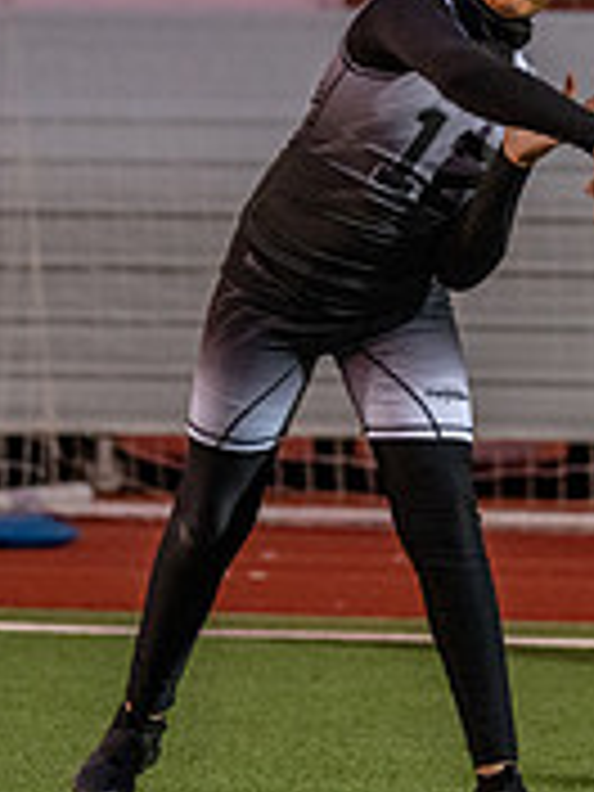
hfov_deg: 6.1
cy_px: 97
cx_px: 495
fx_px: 5583
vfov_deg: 8.1
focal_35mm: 244
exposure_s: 1/1000
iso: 4000
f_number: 2.8
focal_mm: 75
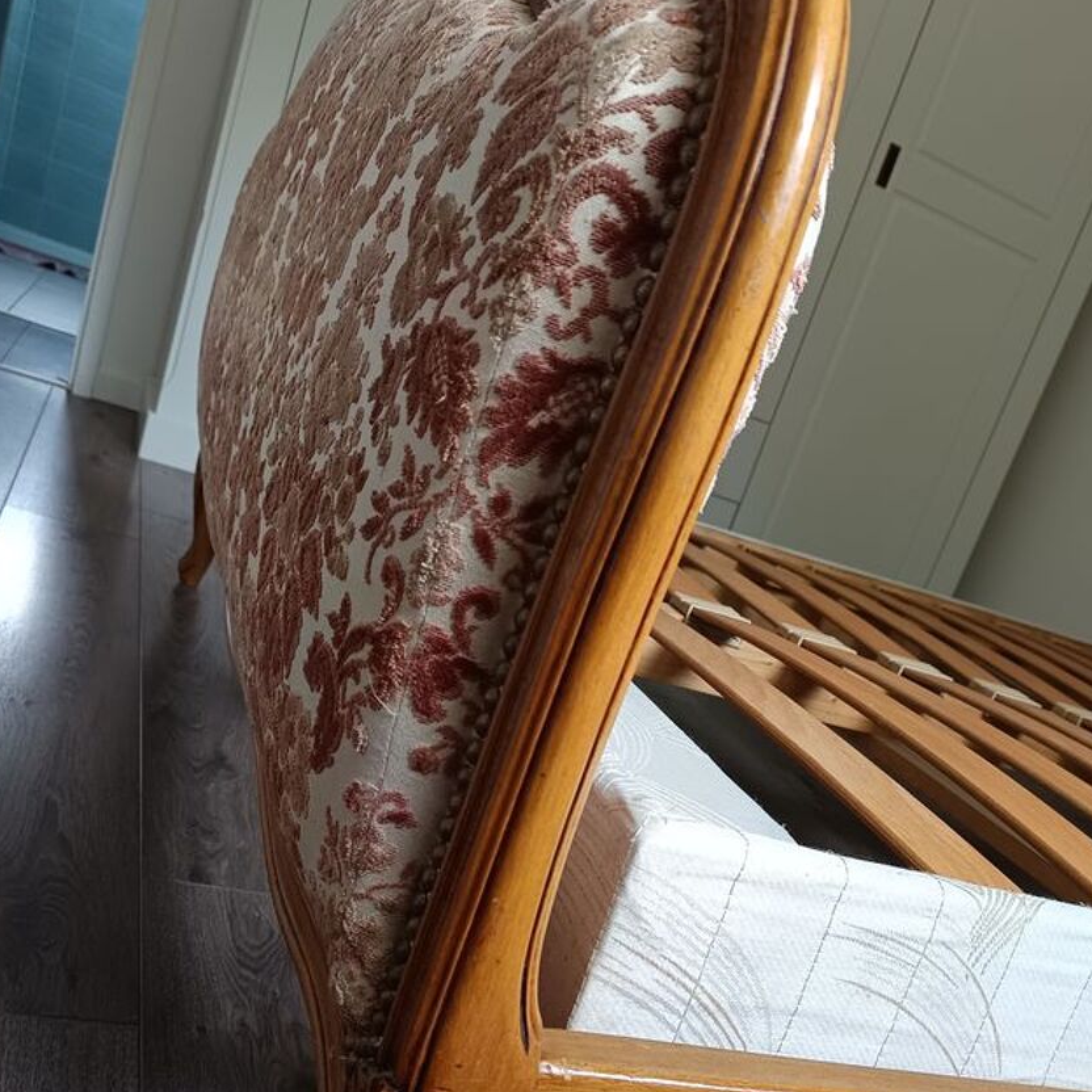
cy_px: 762
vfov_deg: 47.3
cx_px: 640
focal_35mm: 34
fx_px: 1213
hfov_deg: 48.2
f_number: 1.7
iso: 489
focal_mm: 5.31
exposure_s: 1/50
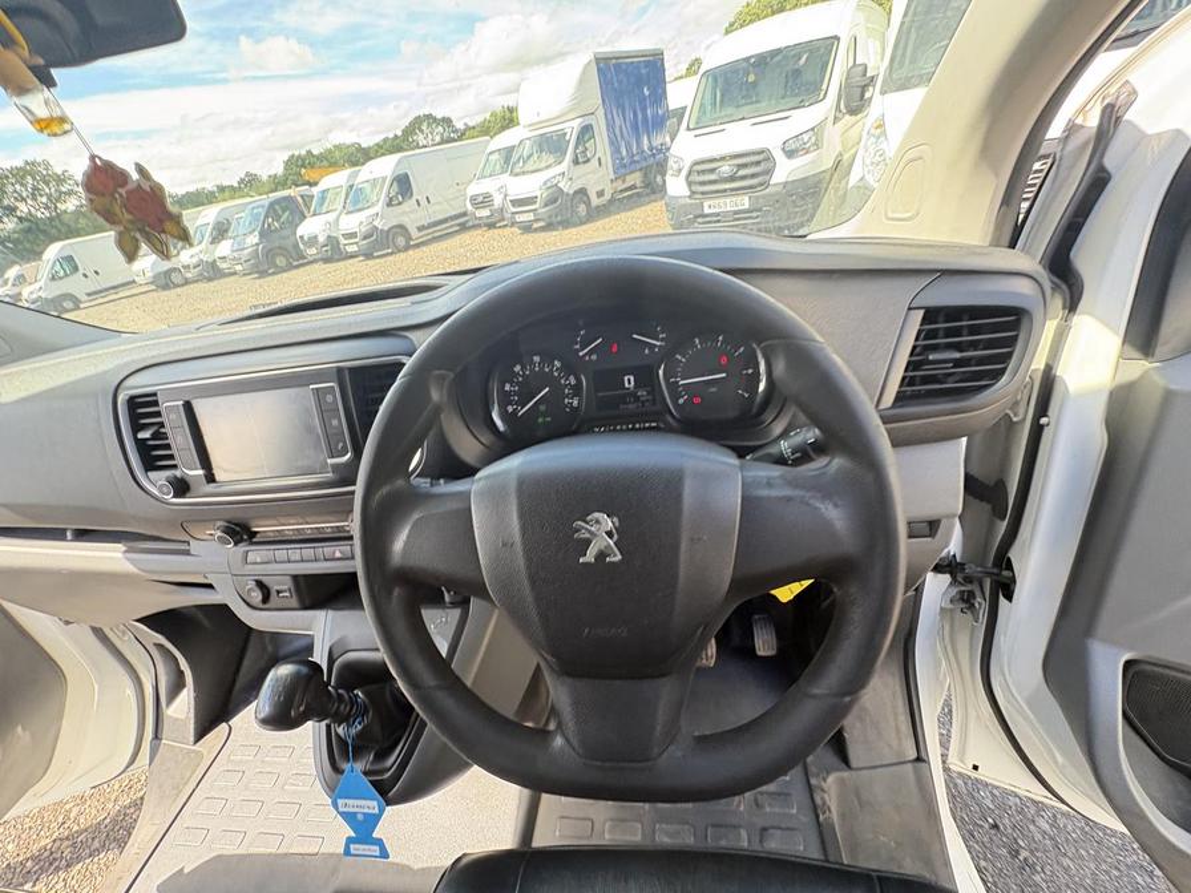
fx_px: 482
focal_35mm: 14
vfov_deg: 85.7
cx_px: 596
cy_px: 446
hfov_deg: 102.1
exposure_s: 1/99
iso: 200
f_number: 2.2
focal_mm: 2.22
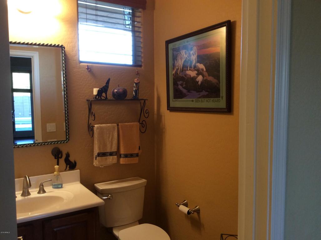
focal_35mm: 32
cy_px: 120
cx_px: 160
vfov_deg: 44.1
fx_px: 296
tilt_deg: -5.3
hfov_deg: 56.9
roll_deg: +1.4
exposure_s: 1/24
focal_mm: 3.3
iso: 50
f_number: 2.4
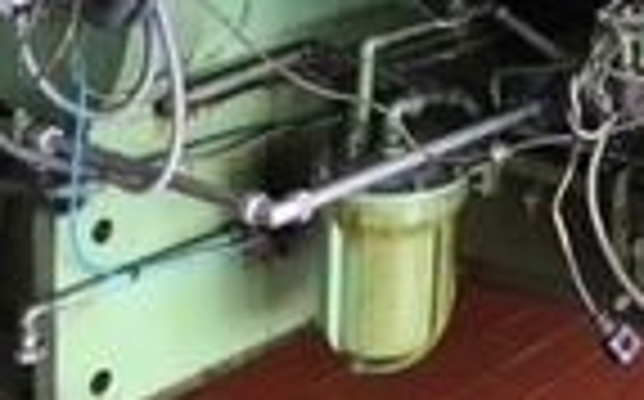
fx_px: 1508
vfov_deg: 13.9
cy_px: -265
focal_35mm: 86
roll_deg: -2.3
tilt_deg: -4.9
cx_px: 653
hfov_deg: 23.1
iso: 50
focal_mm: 4.15
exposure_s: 1/33
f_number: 2.2
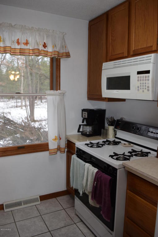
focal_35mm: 30
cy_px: 118
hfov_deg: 43.6
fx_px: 198
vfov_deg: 61.9
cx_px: 79
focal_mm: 20
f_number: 5
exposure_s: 1/100
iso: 800
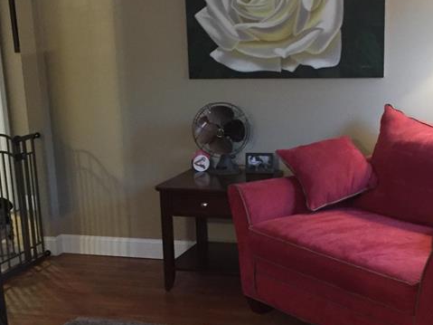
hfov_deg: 31.1
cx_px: 253
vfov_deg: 23.4
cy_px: 236
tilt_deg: -16.5
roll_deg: +1.4
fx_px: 775
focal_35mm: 62
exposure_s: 1/15
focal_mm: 4.15
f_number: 2.2
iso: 250
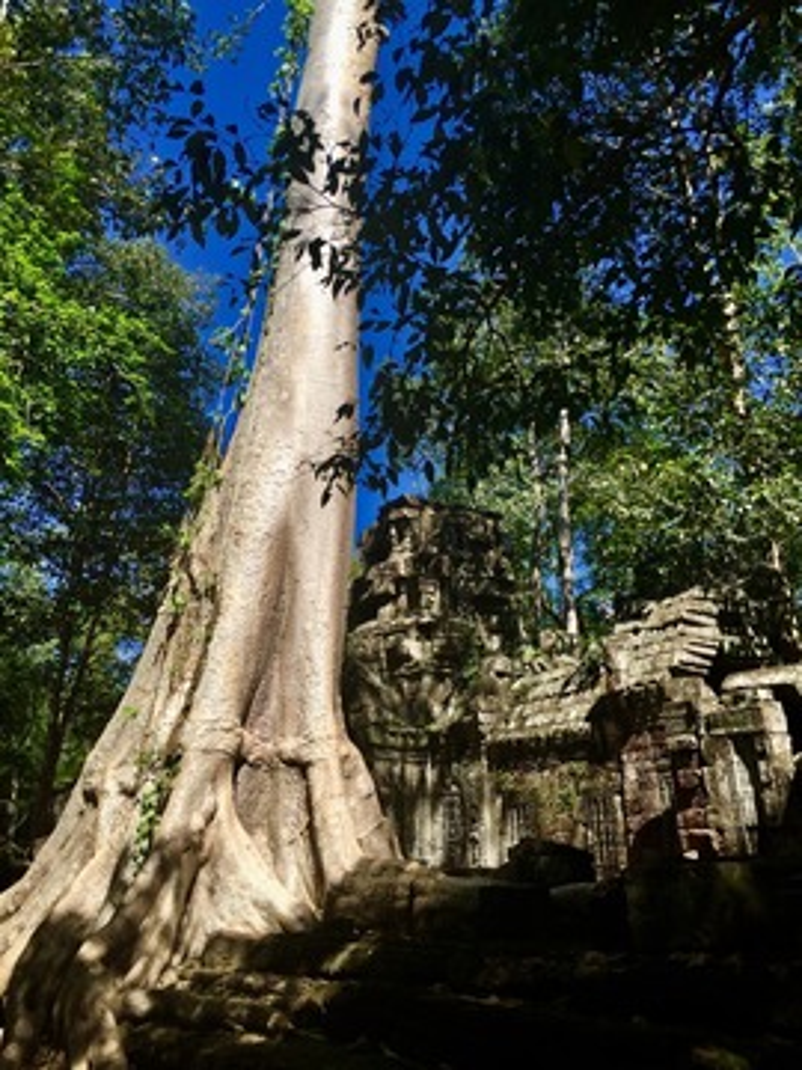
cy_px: 535
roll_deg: -1.7
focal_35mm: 29
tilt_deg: +24.4
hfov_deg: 48.2
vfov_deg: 61.7
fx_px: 896
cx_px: 401
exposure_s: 1/1236
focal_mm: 4.15
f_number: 2.2
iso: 32
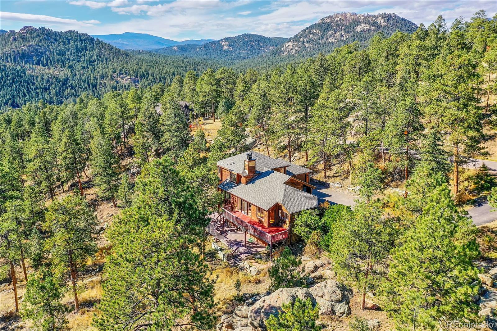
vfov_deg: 46.4
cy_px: 166
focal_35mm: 28
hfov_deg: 65.5
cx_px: 248
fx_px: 386
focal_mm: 10.26
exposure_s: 1/240
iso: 100
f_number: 5
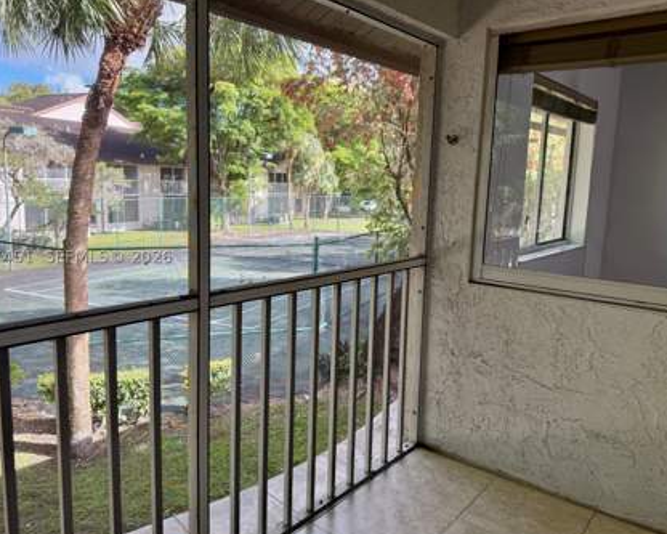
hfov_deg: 64.0
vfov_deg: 53.2
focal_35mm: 27
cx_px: 319
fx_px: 533
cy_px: 257
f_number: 1.78
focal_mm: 6.76
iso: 100
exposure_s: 1/365
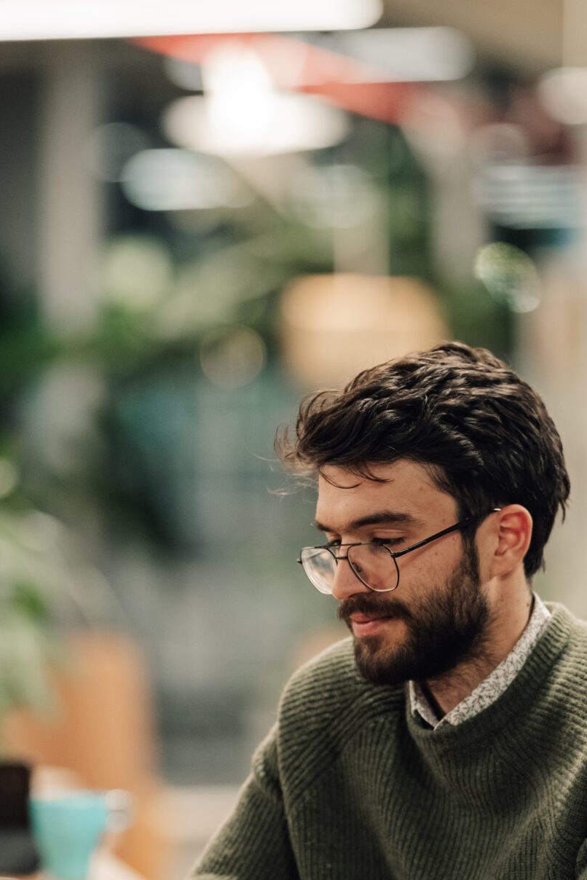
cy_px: 478
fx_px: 6991
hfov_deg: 4.8
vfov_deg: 7.2
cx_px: 91
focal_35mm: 286
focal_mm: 135
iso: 800
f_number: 1.8
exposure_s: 1/200
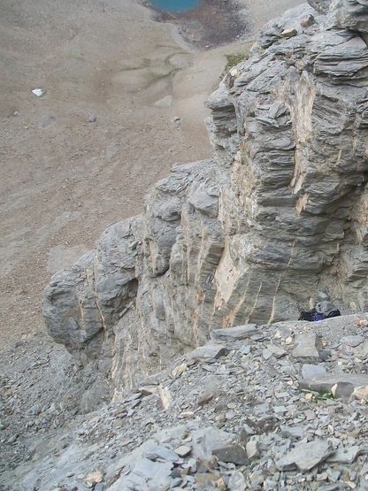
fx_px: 695
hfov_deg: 28.4
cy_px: 240
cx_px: 339
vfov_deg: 38.9
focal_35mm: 49
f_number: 2.8
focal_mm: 5.7
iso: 80
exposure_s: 1/640
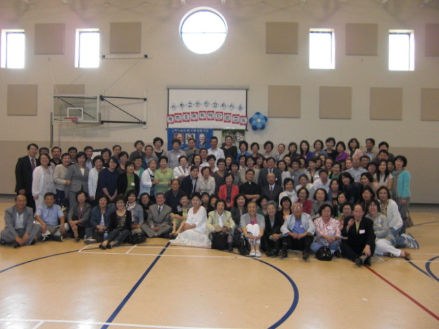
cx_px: 220
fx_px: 355
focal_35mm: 28
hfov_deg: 63.4
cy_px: 164
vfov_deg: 49.7
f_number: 2.6
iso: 200
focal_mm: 4.9
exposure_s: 1/60
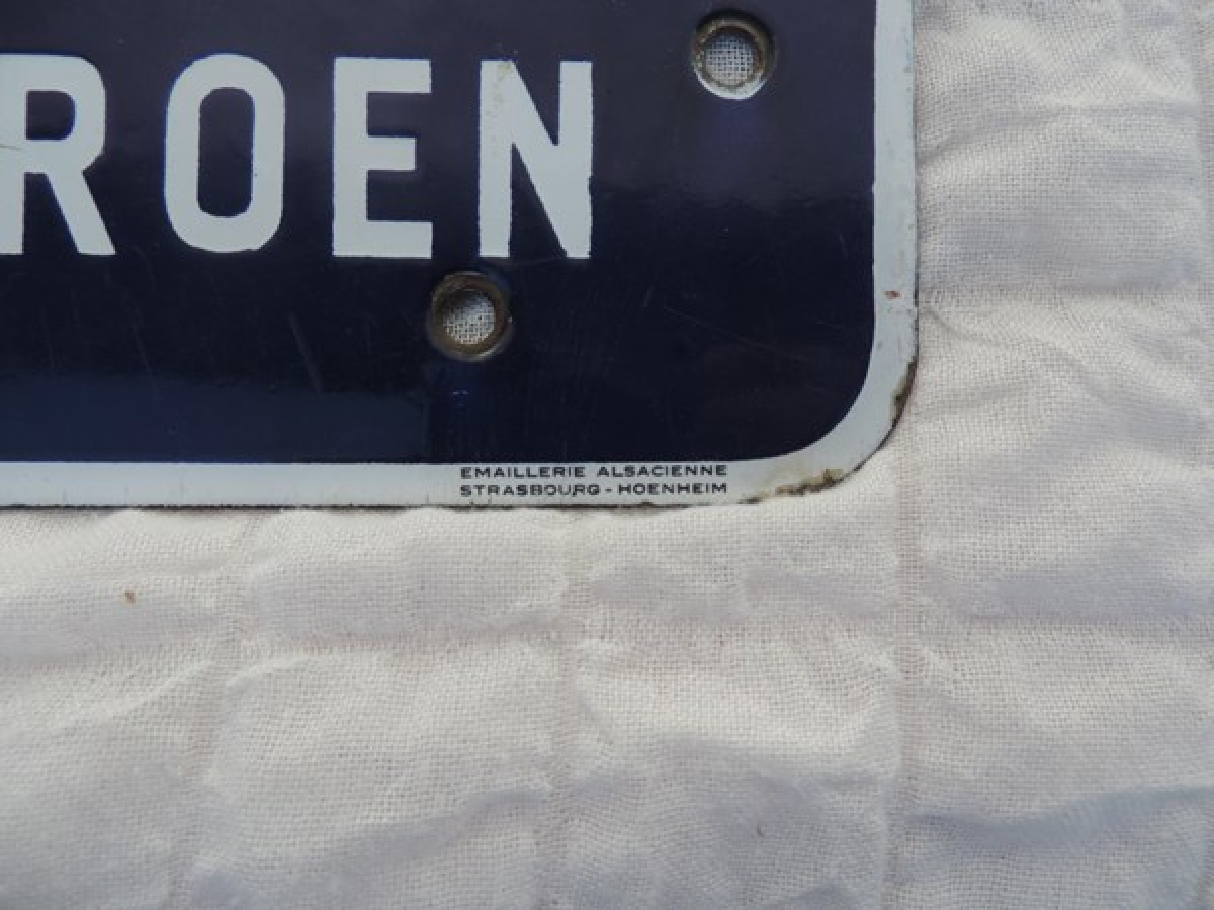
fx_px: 842
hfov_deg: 71.6
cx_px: 607
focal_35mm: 24
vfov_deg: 56.8
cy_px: 455
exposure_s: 1/1000
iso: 80
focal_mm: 4.3
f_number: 3
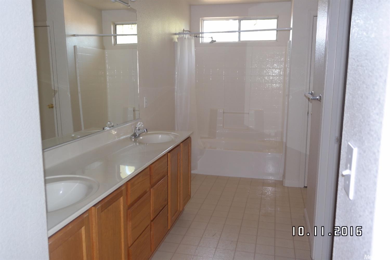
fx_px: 325
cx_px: 195
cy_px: 130
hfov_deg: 61.9
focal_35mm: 30
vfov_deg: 43.6
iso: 400
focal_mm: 20
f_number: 3.5
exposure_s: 1/40
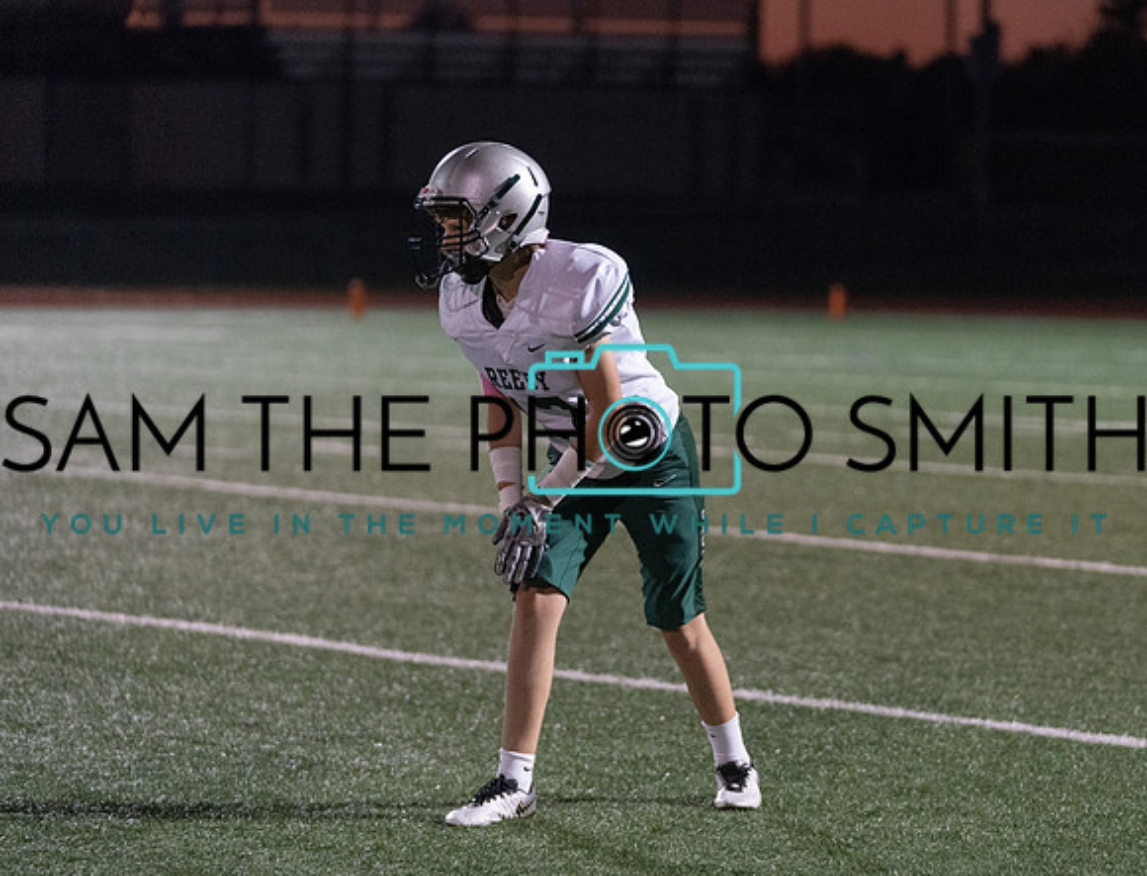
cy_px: 415
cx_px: 692
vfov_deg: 10.4
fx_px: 4835
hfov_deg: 13.5
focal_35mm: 145
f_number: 2.8
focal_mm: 120
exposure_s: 1/1000
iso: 6400
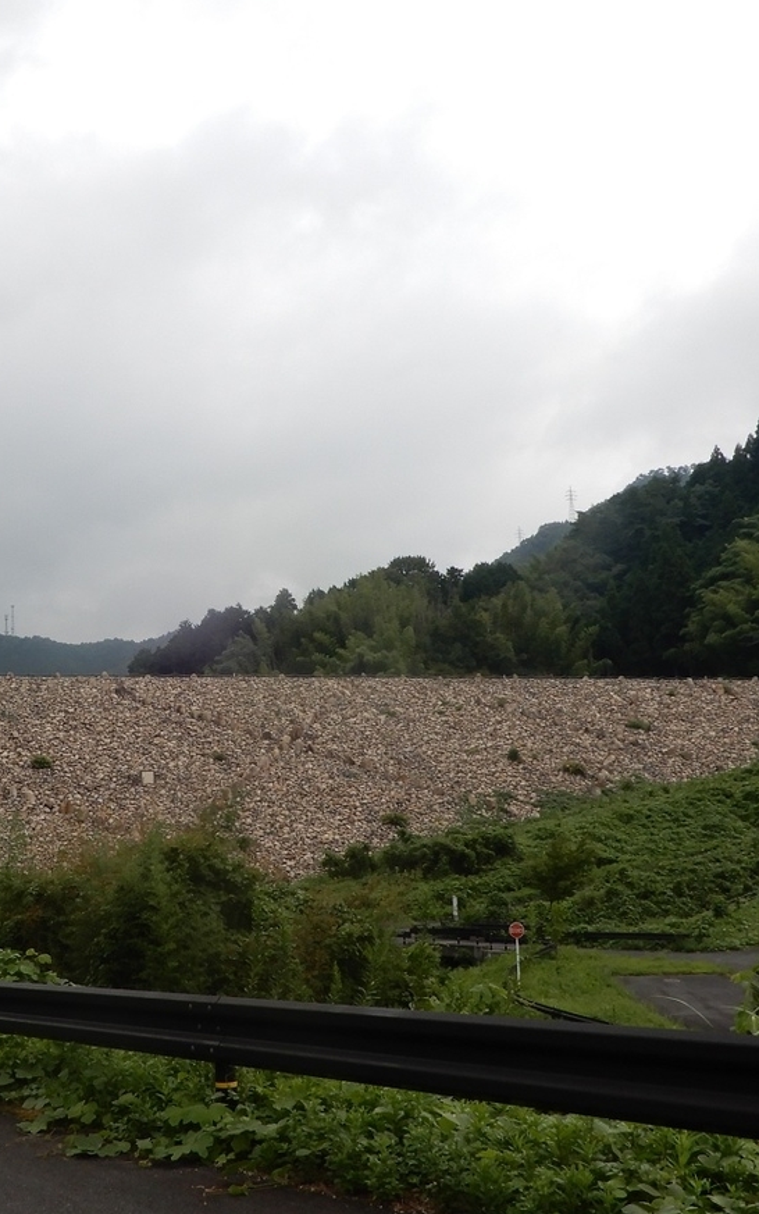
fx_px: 1687
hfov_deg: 25.1
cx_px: 193
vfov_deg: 39.6
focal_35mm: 51
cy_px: 622
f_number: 8
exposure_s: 1/60
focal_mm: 6.2
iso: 80
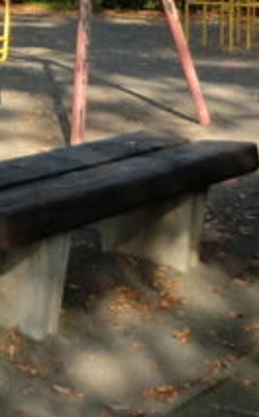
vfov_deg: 15.8
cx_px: -285
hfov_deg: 9.4
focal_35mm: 128
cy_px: -63
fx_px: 1450
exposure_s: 1/1000
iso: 250
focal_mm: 4.5
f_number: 3.5
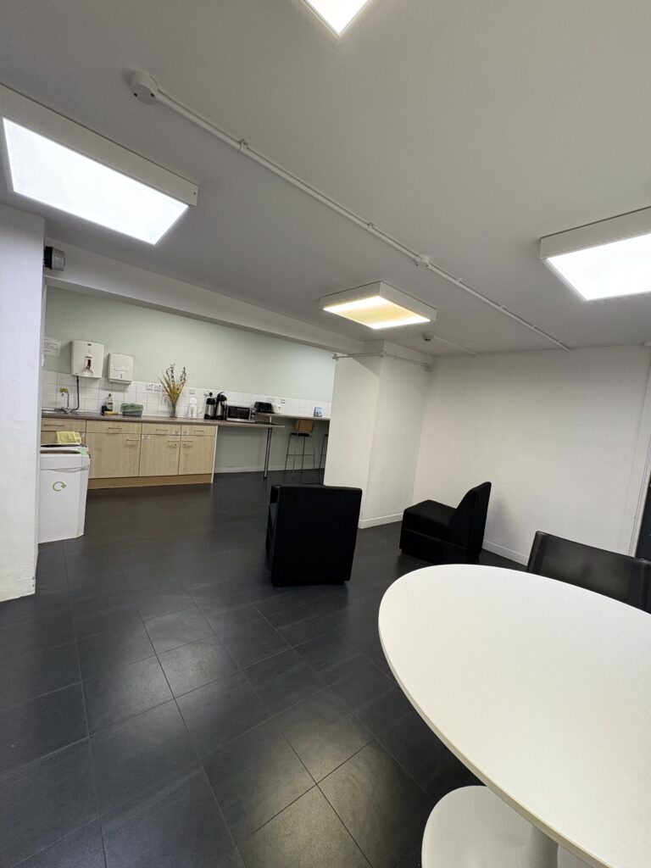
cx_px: 326
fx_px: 351
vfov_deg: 102.1
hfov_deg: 85.7
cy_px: 434
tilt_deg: -4.2
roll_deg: -5.5
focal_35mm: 14
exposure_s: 1/50
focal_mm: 2.22
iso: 160
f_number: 2.2
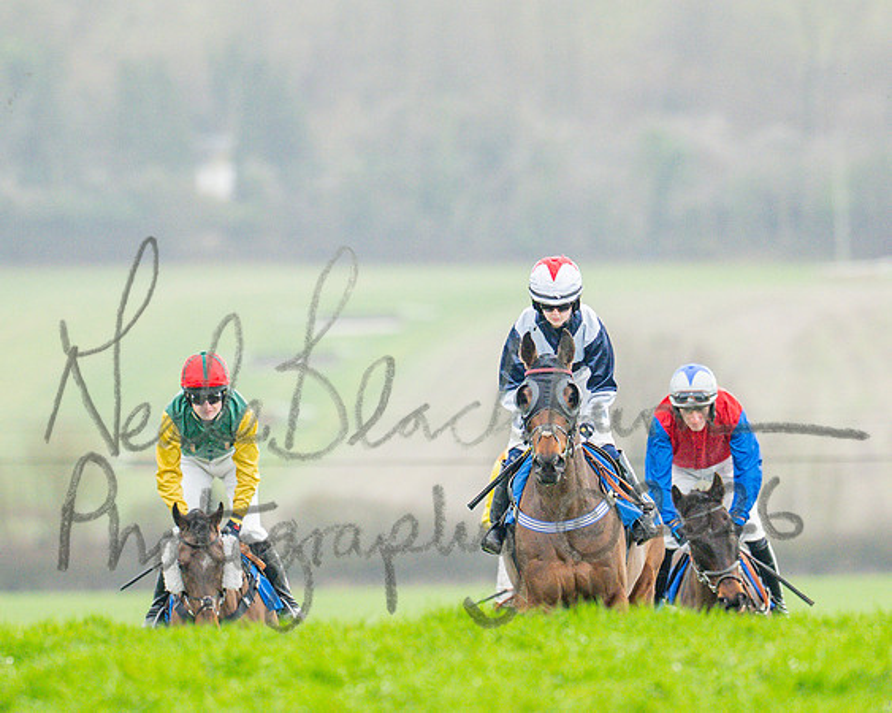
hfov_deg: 1.8
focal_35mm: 1049
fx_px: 27692
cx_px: 377
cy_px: 378
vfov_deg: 1.5
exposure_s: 1/800
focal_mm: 400
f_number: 4.5
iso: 1000
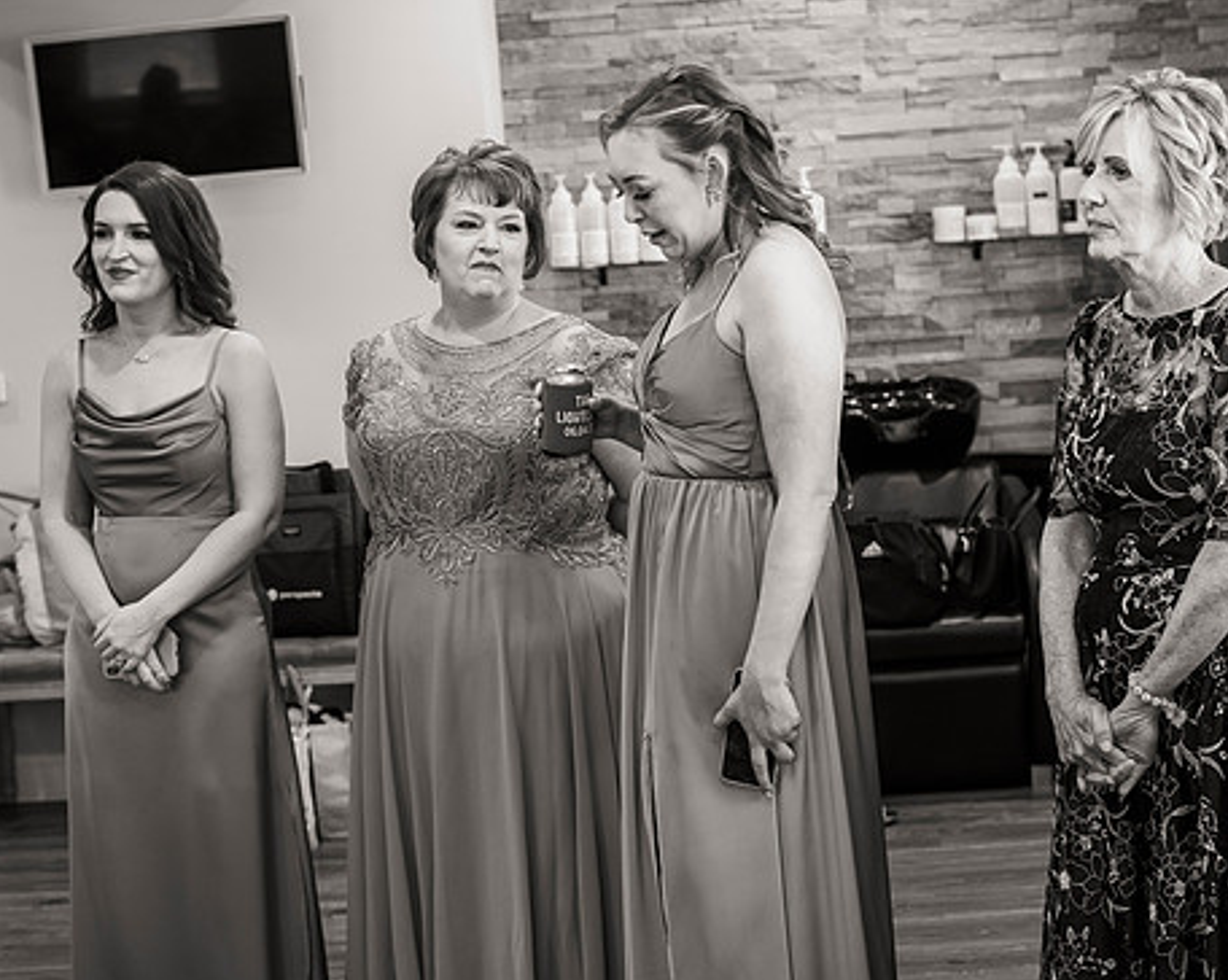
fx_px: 2324
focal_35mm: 64
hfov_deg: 29.6
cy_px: 436
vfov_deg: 23.8
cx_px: 604
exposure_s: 1/100
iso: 640
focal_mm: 50
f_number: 3.5
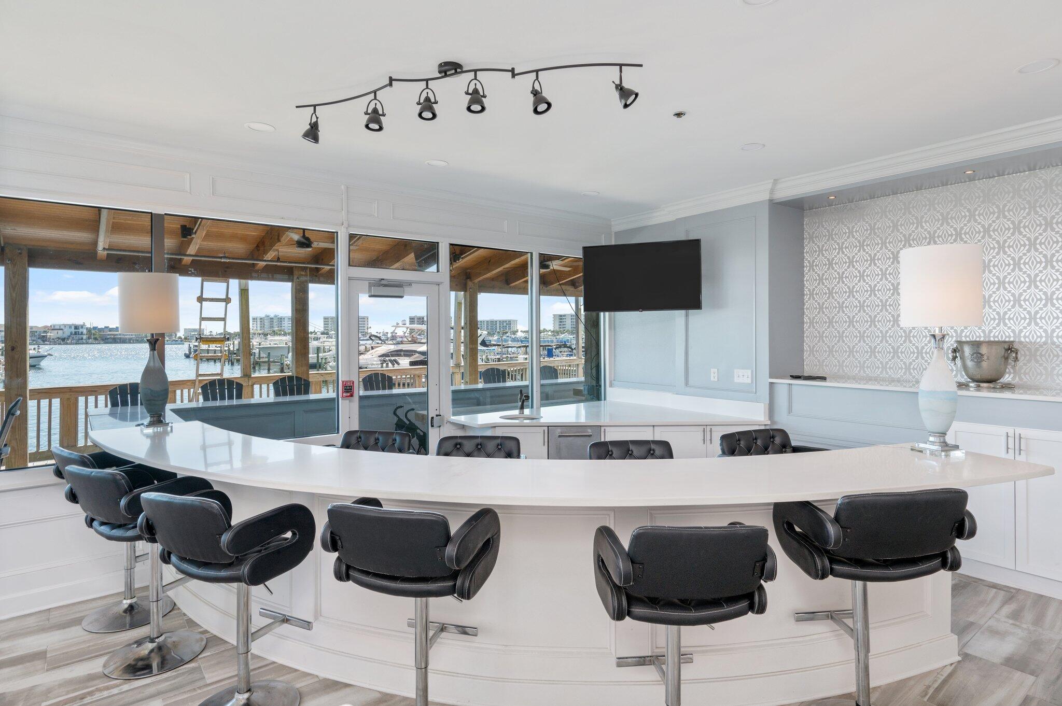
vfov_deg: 64.5
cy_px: 353
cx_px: 531
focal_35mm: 19
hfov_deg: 87.0
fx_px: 560
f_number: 9
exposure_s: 1/8
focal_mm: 19
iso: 400
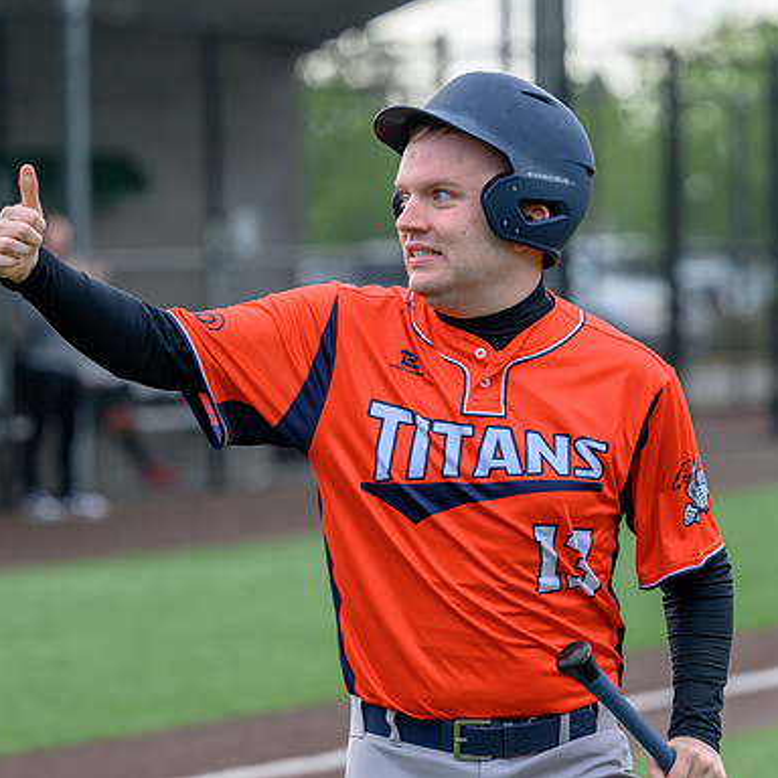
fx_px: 5136
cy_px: 292
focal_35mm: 202
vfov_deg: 8.7
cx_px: 355
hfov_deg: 8.7
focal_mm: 125
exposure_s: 1/2000
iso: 1250
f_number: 3.2
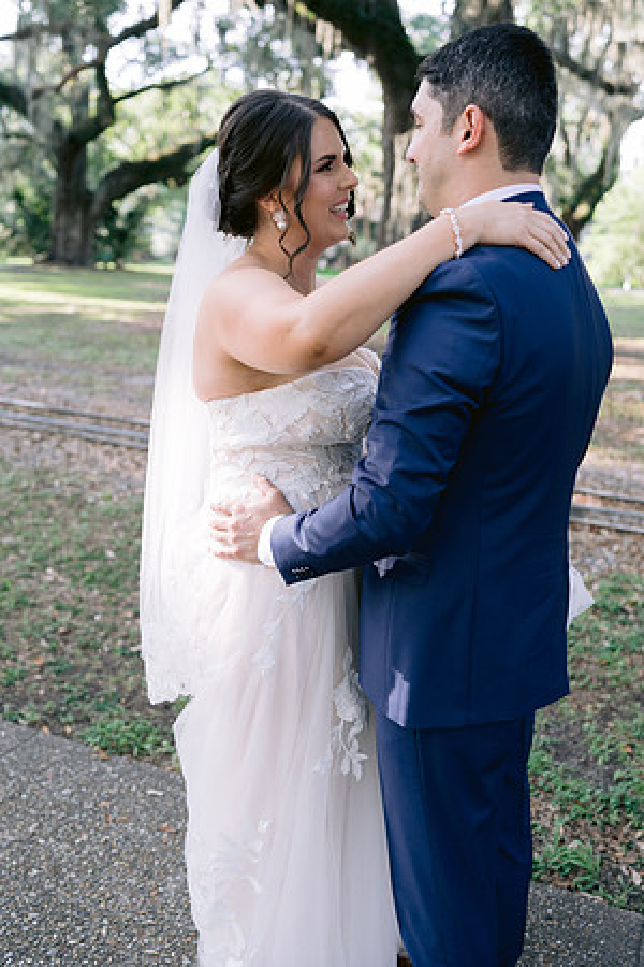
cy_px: 484
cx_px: 322
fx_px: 939
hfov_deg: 37.9
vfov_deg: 54.4
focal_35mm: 35
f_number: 2.8
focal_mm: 35
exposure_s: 1/250
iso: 250
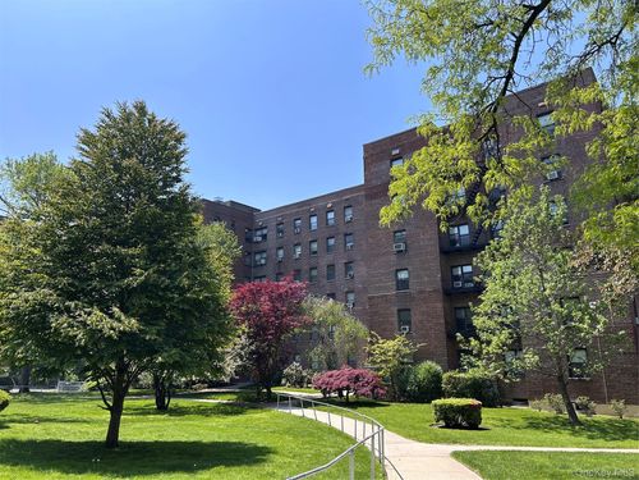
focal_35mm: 26
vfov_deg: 53.1
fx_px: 480
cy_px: 240
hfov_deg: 67.3
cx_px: 320
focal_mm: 5.7
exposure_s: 1/3571
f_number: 1.5
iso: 50
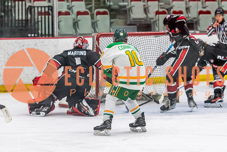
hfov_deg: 10.4
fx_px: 1249
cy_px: 69
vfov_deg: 6.9
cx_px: 113
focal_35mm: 198
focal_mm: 135
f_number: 2.8
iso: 4000
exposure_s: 1/640
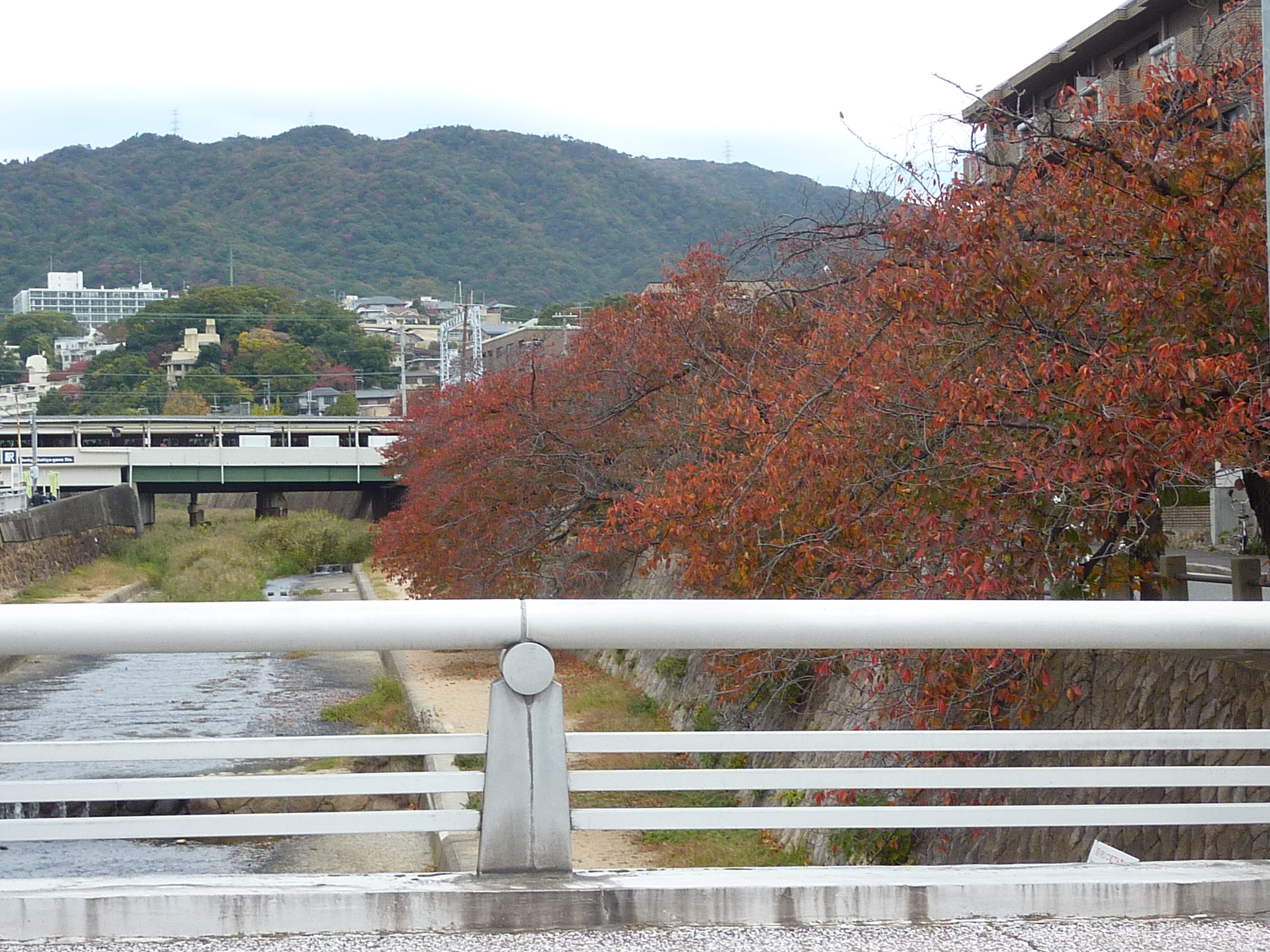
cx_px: 635
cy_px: 476
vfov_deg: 23.3
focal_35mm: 63
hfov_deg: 30.7
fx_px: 2311
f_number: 3.5
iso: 100
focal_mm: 5.7
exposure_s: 1/100
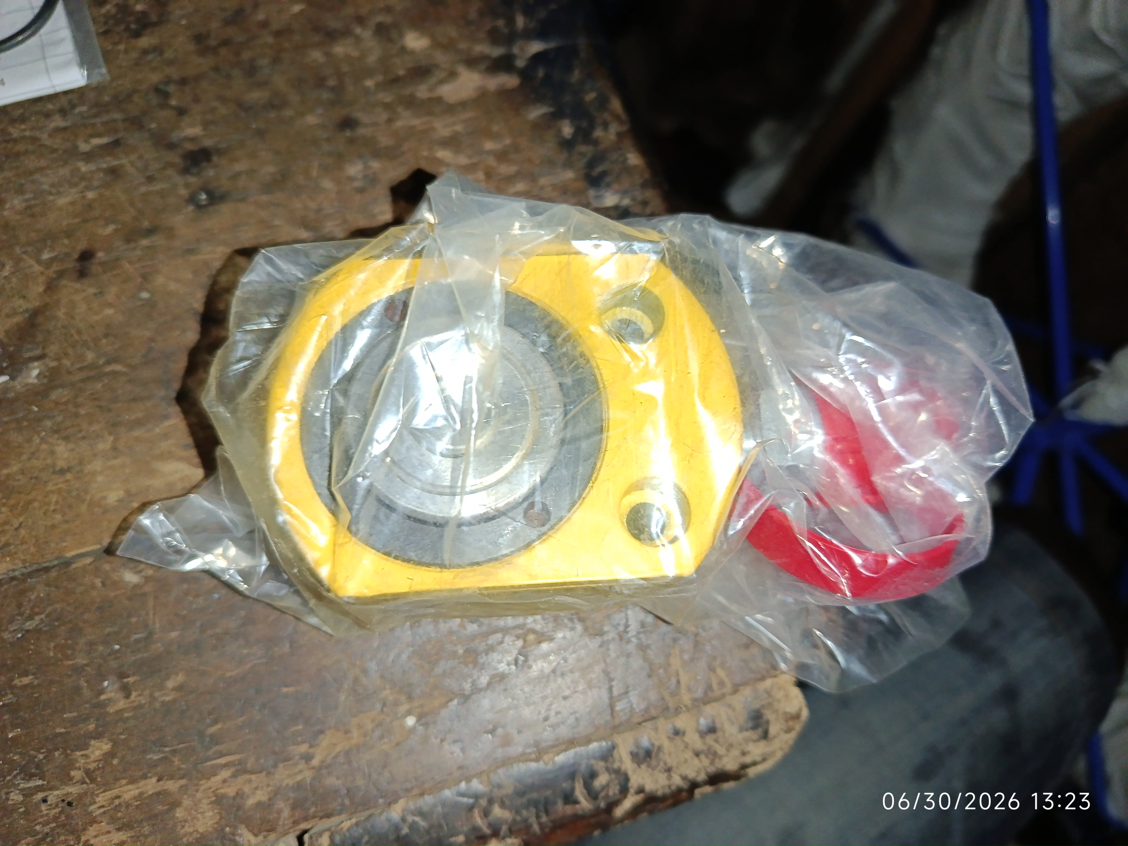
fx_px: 782
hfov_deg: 71.6
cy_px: 423
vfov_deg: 56.8
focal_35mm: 24
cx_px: 564
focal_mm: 5.24
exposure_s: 1/50
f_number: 1.7
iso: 640
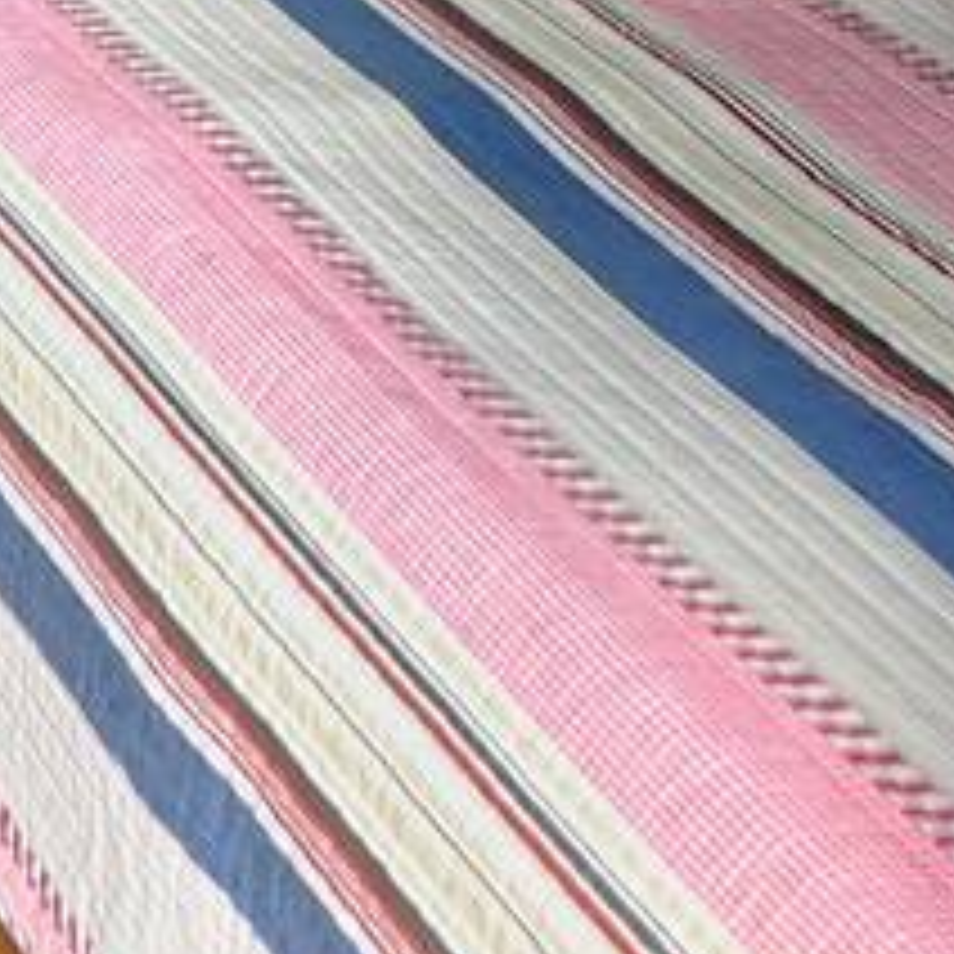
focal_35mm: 78
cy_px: -1305
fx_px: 2432
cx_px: -1548
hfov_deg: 13.3
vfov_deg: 14.7
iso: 160
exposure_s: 1/60
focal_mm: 2.2
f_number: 2.2
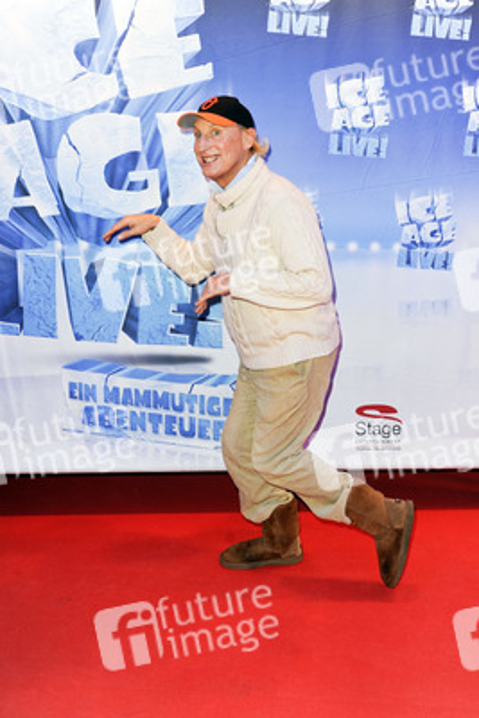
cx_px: 240
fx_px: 678
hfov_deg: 38.9
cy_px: 359
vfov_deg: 55.8
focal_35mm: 34
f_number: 5.6
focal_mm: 34
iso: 800
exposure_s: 1/200
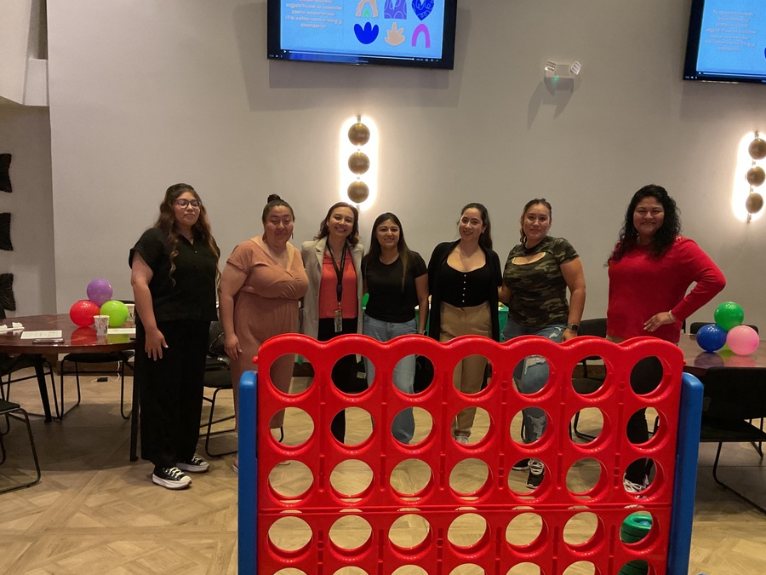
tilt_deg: -9.3
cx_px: 397
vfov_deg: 42.9
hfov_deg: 55.3
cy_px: 325
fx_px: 730
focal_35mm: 33
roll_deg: -1.4
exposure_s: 1/60
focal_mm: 3
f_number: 1.8
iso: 250
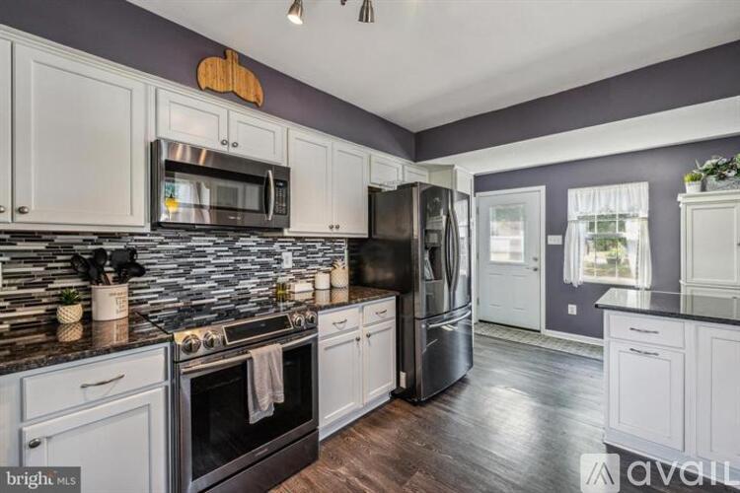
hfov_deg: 104.3
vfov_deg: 81.2
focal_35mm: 14
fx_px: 288
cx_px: 370
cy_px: 246
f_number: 8
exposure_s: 1/20
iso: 800
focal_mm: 14
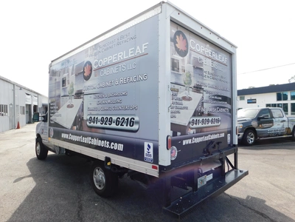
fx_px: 196
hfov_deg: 73.9
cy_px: 111
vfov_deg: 58.9
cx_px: 148
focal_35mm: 23
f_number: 3
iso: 125
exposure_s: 1/800
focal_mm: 4
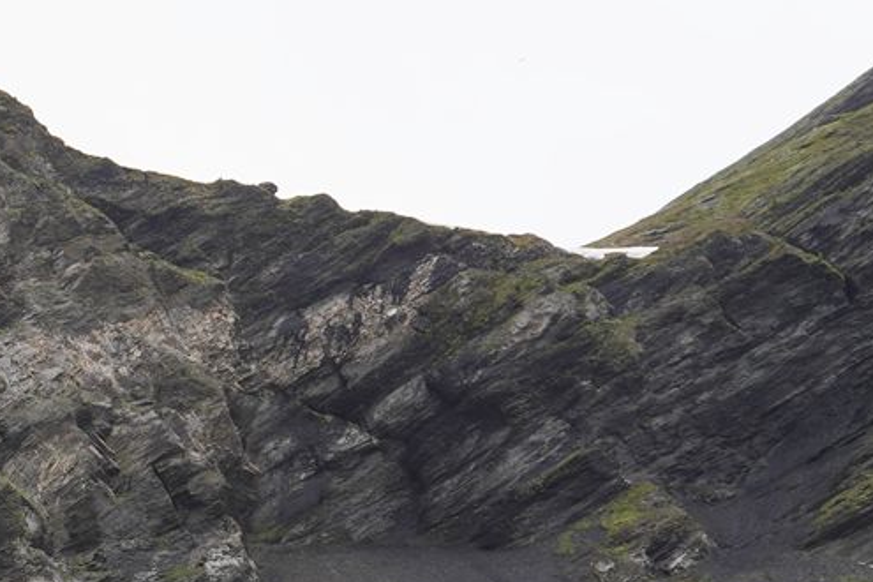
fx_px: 2352
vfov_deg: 12.9
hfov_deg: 18.6
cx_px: -430
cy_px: 1018
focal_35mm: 97
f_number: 8
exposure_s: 1/100
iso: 100
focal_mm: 24
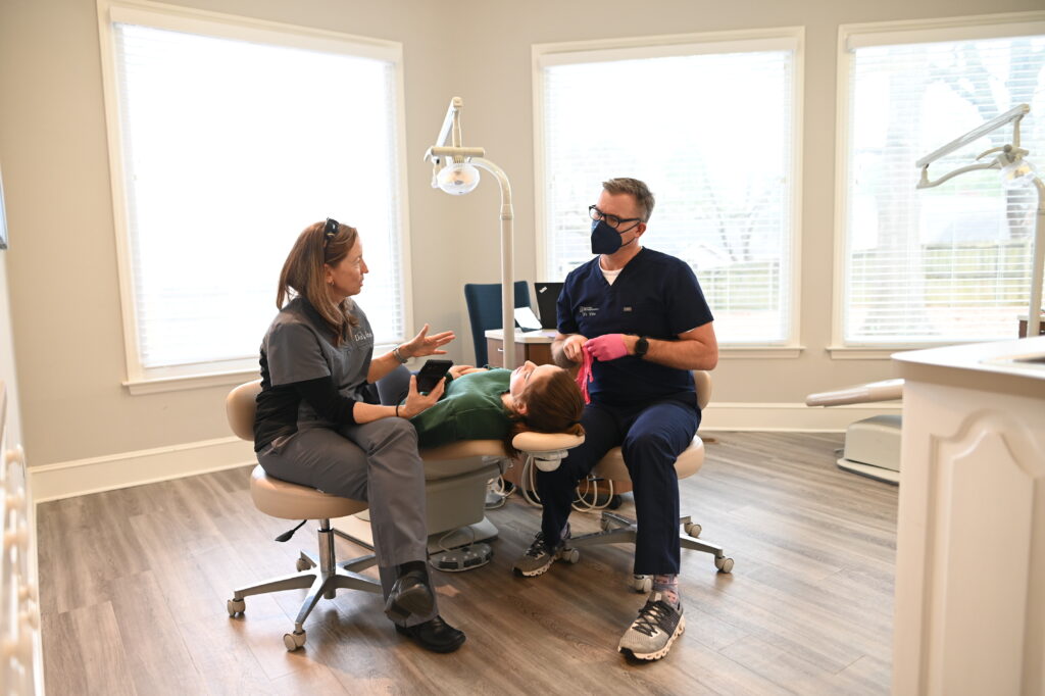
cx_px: 522
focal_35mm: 24
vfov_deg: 53.1
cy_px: 348
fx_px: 696
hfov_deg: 73.8
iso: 800
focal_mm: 24
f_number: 2
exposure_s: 1/250
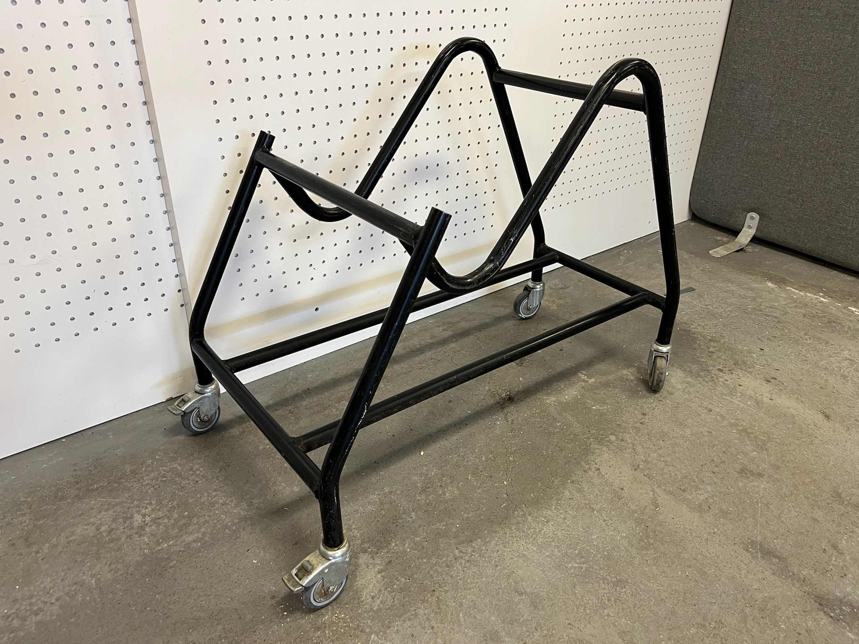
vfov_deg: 53.1
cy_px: 322
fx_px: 645
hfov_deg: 67.3
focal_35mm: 26
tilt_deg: -28.9
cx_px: 430
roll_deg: +1.3
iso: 100
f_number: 1.6
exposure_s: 1/50
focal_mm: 5.1
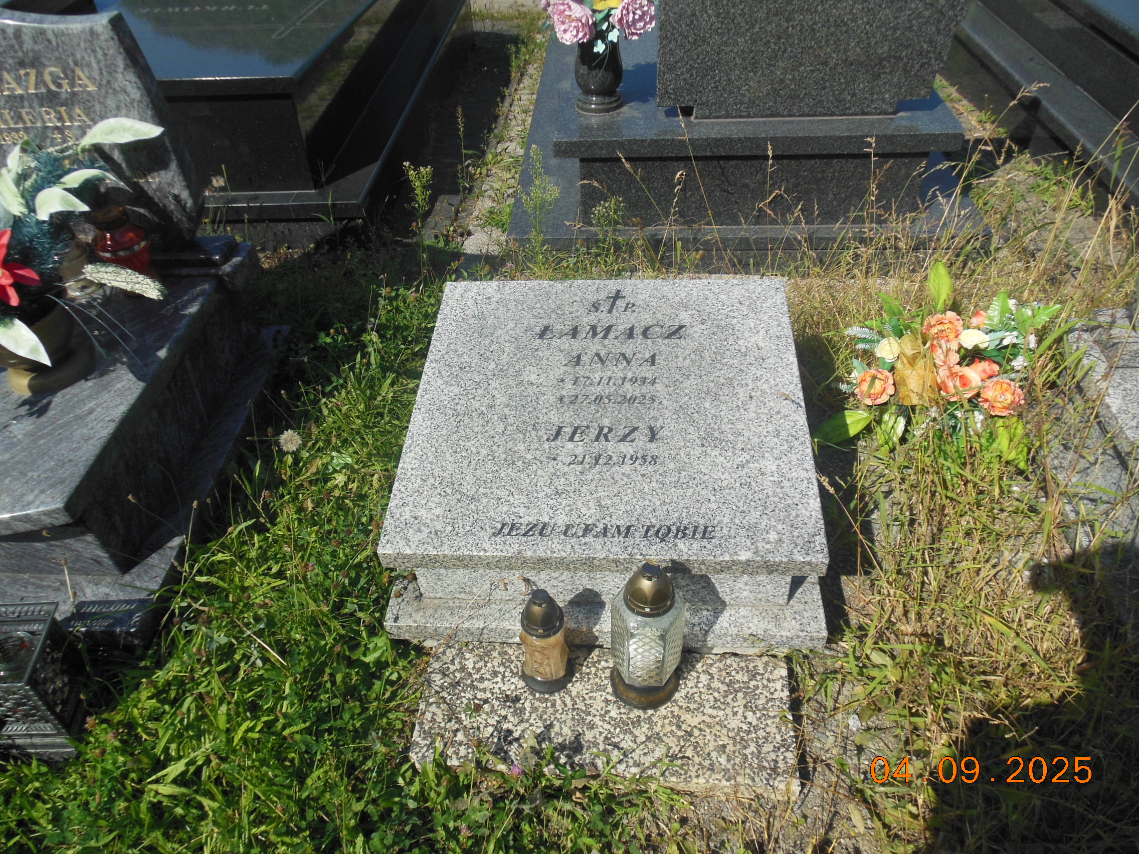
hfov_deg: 69.4
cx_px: 570
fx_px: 823
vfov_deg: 54.9
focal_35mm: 25
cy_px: 427
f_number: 6.4
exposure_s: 1/500
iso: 125
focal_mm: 4.5
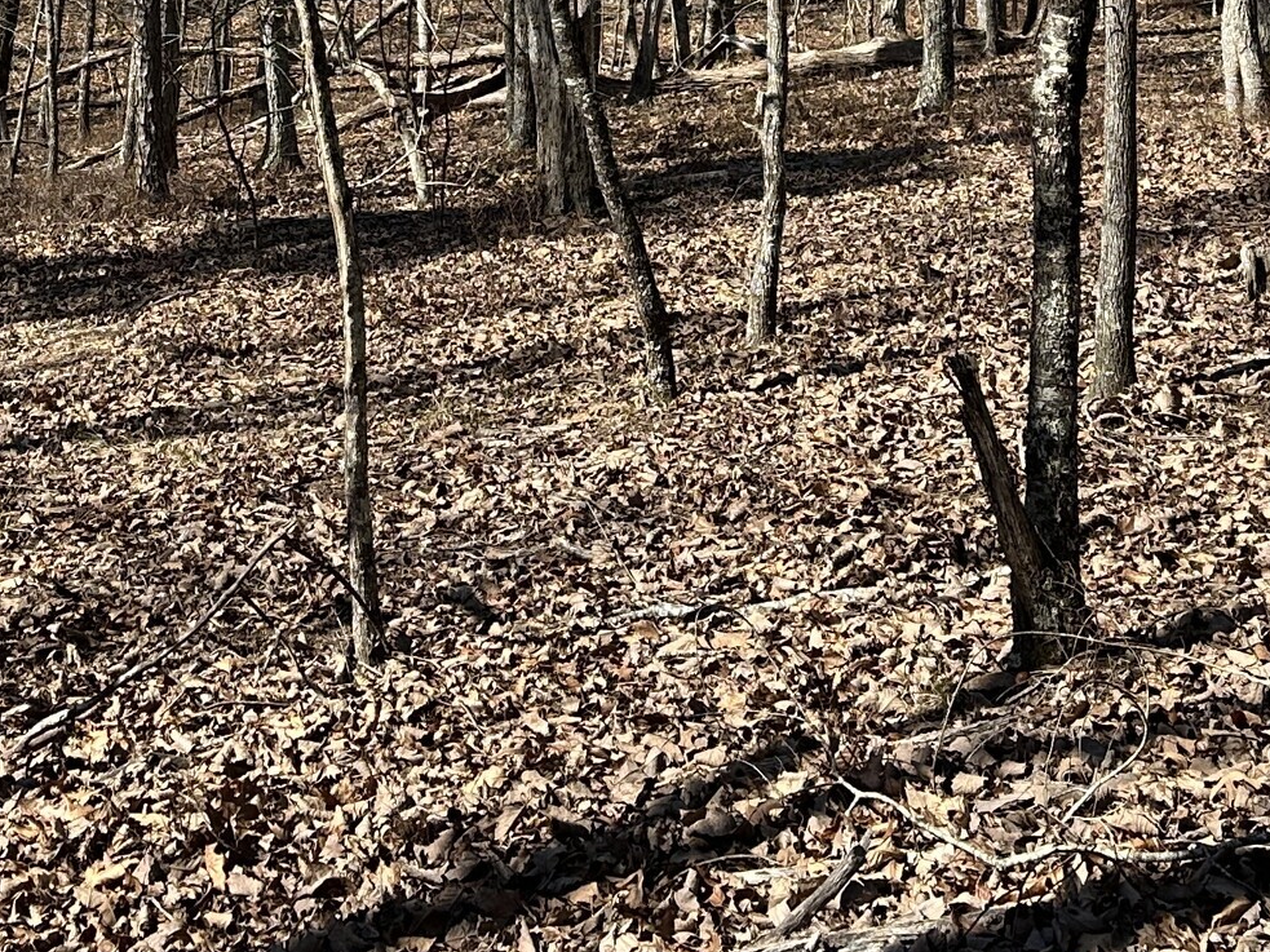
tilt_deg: +1.3
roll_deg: -2.1
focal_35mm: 75
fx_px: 2751
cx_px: 545
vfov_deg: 18.4
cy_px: -258
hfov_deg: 26.0
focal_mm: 6.86
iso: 80
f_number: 1.78
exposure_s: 1/1721
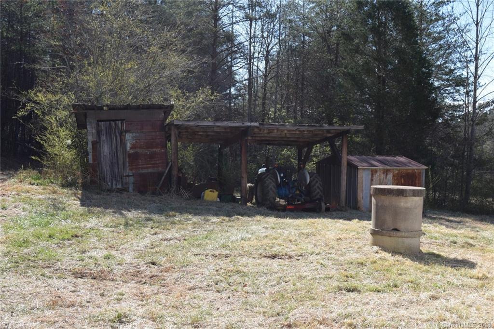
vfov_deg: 31.9
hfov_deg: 46.4
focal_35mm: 42
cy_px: 164
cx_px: 247
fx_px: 576
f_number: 7.1
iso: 100
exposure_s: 1/200
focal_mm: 28
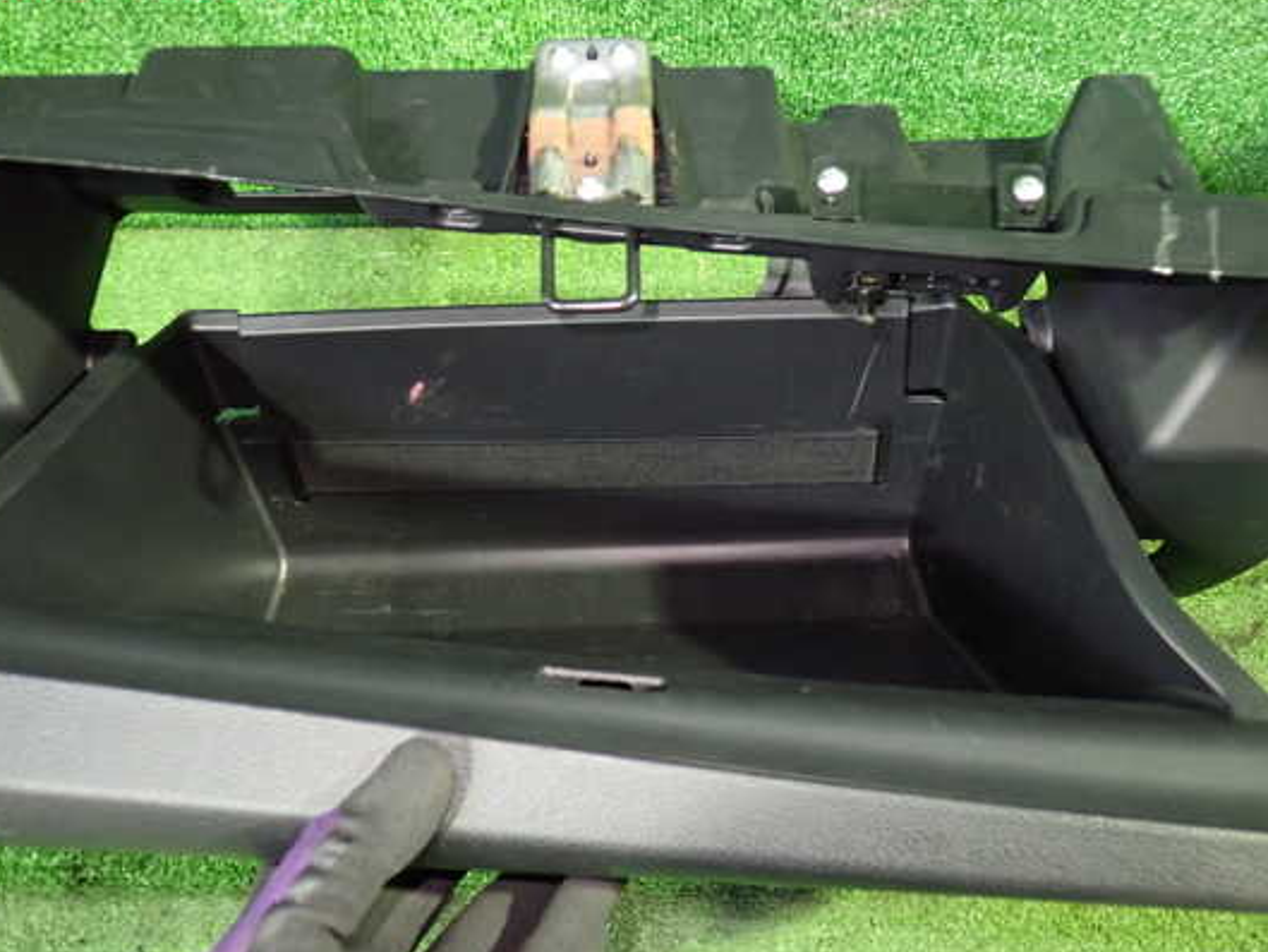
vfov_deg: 41.8
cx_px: 688
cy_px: 484
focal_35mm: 34
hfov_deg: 53.9
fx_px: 1246
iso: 800
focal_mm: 5.4
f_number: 2.3
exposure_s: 1/13
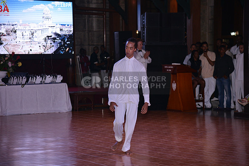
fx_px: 692
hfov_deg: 20.4
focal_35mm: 100
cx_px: 124
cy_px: 83
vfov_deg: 13.7
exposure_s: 1/250
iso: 1000
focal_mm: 100
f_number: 4.5
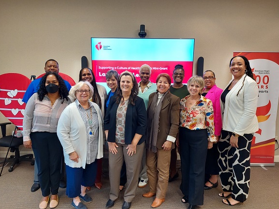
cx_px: 141
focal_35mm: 25
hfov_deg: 69.4
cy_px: 103
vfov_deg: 54.9
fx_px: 201
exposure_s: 1/50
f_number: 1.8
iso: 200
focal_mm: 5.23
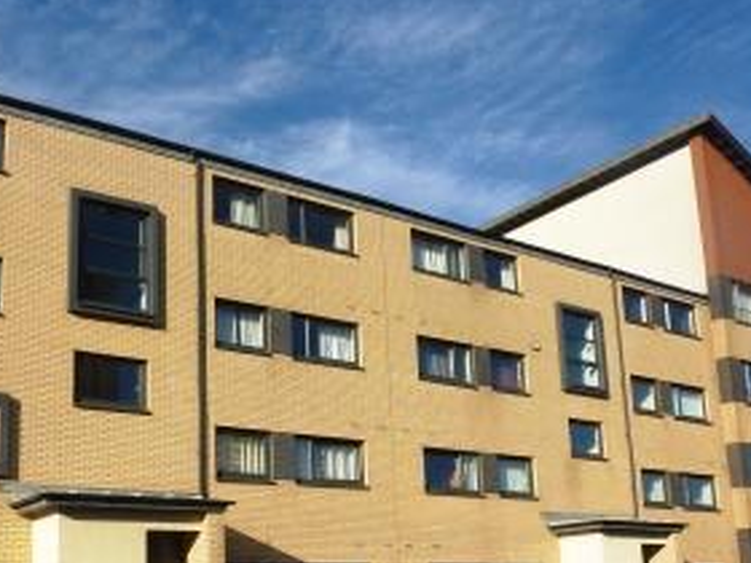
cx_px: 303
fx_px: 868
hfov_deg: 46.6
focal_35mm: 40
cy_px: 437
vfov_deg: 35.0
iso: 100
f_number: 5.6
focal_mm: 4.1
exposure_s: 1/500
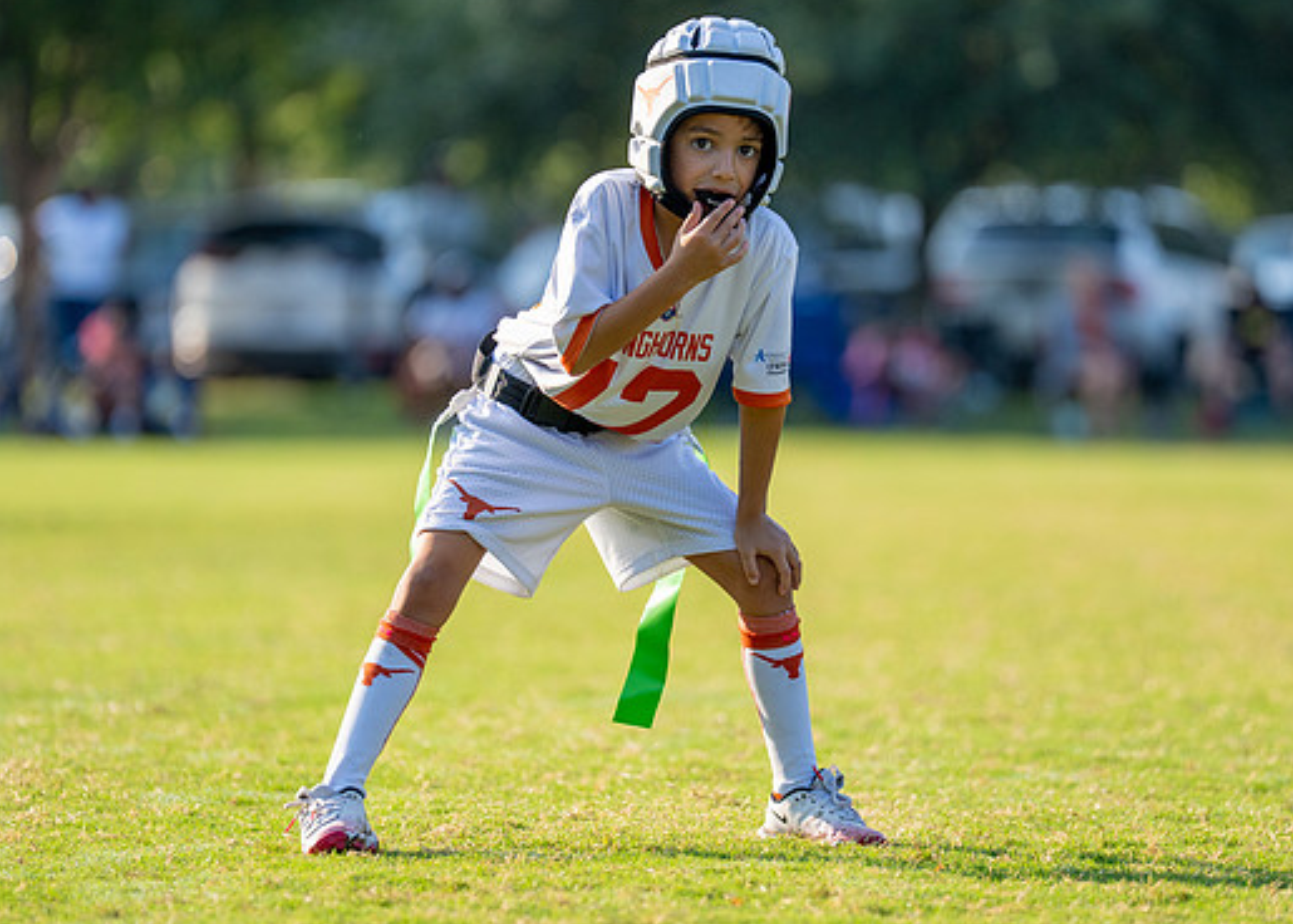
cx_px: 695
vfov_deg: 5.1
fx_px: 10394
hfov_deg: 7.1
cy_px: 412
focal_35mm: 283
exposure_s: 1/2000
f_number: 2.8
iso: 250
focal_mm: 191
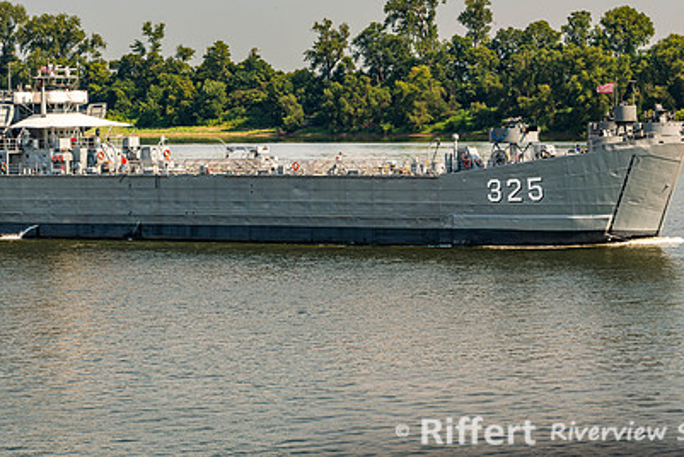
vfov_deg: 7.4
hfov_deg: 11.1
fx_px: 3517
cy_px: 132
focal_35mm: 185
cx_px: 281
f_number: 8
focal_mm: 125
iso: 64
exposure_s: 1/200
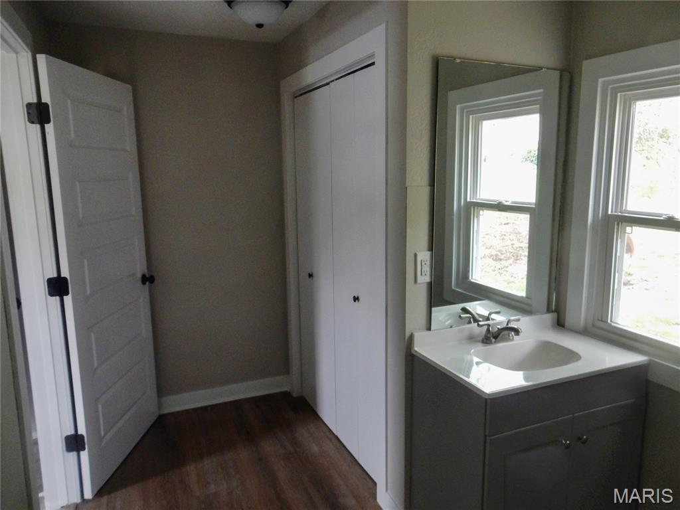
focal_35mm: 25
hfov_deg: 69.4
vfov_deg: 54.9
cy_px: 255
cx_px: 340
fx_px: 491
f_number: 3.7
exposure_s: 1/30
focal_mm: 4.5
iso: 250
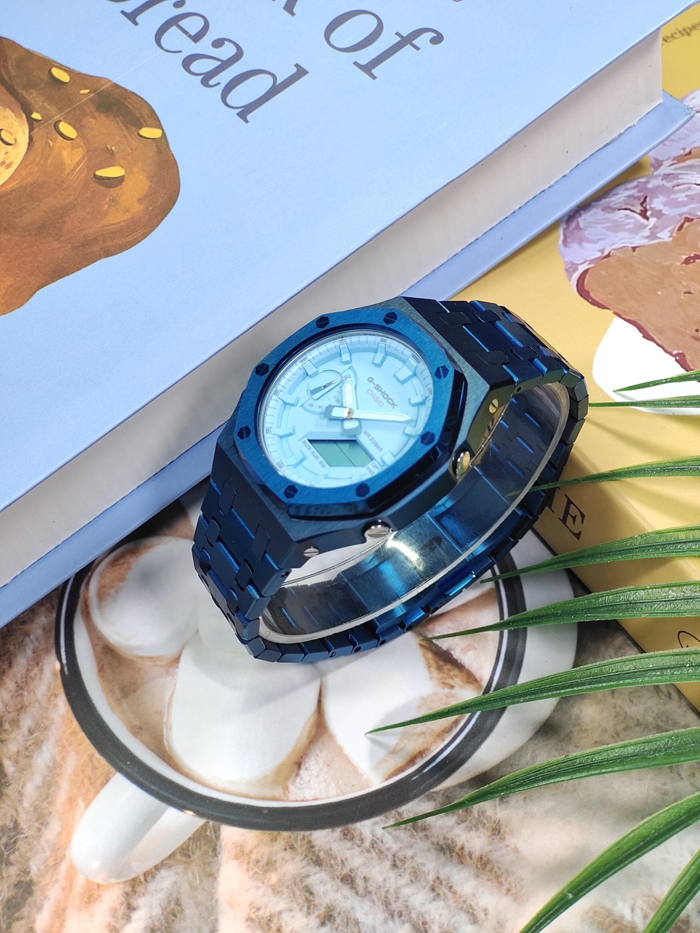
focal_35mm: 50
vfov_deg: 38.2
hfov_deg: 29.1
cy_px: 466
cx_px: 350
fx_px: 1348
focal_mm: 7.55
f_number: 2.08
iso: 98
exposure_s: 1/100
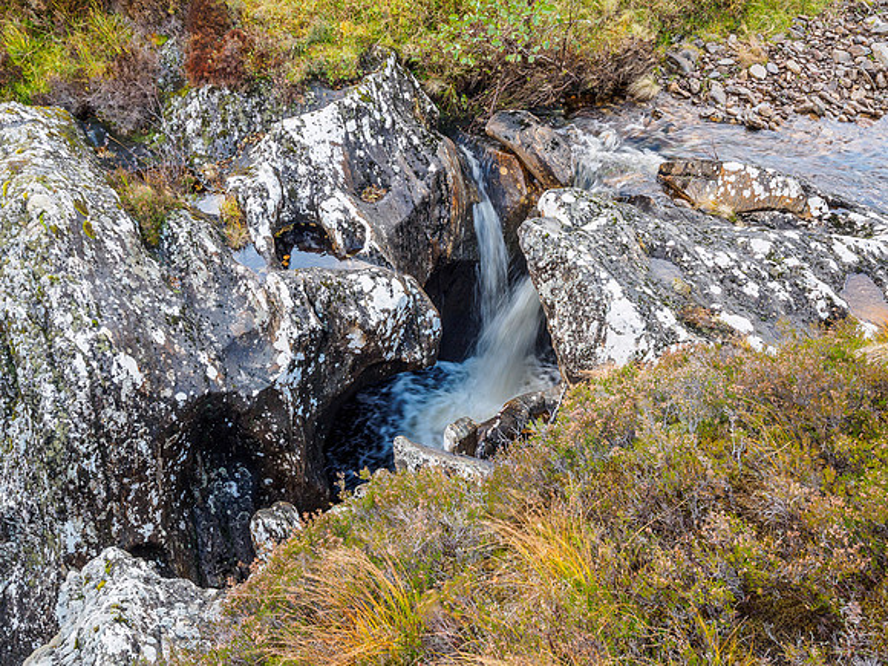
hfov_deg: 63.4
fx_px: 718
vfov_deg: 49.7
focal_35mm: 28
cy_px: 333
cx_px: 444
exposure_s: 1/20
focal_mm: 14
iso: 200
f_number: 6.3
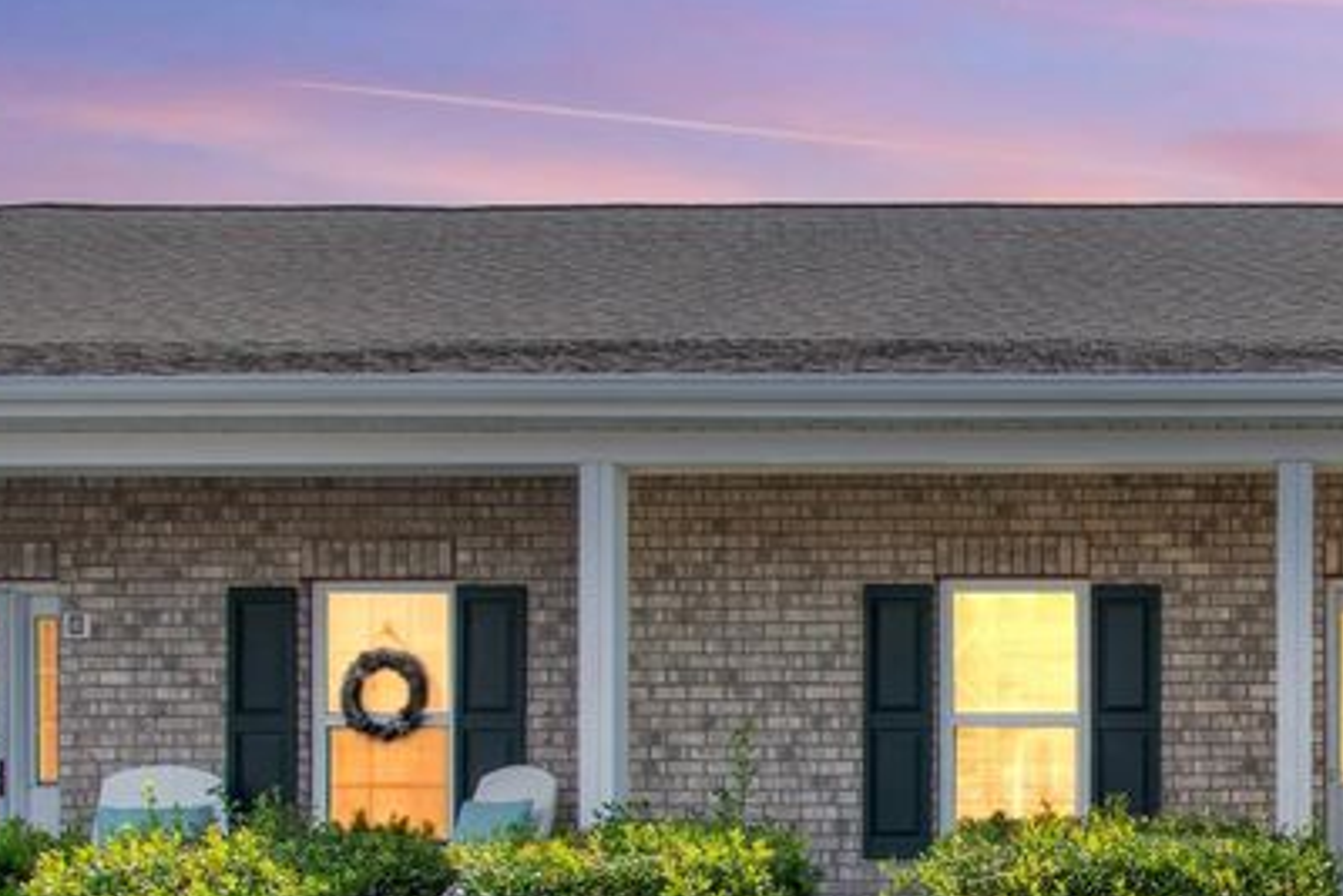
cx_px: 1350
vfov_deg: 31.2
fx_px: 1530
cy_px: 807
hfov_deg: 41.2
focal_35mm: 41
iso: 100
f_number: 8
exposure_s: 1/250
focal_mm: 11
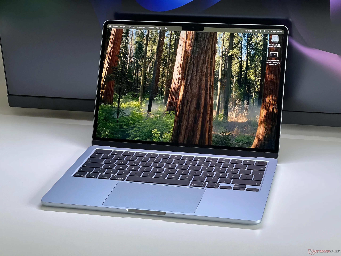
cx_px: 170
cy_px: 128
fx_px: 759
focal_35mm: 77
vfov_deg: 19.1
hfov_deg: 25.3
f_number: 2.8
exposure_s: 1/99
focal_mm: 9
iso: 160
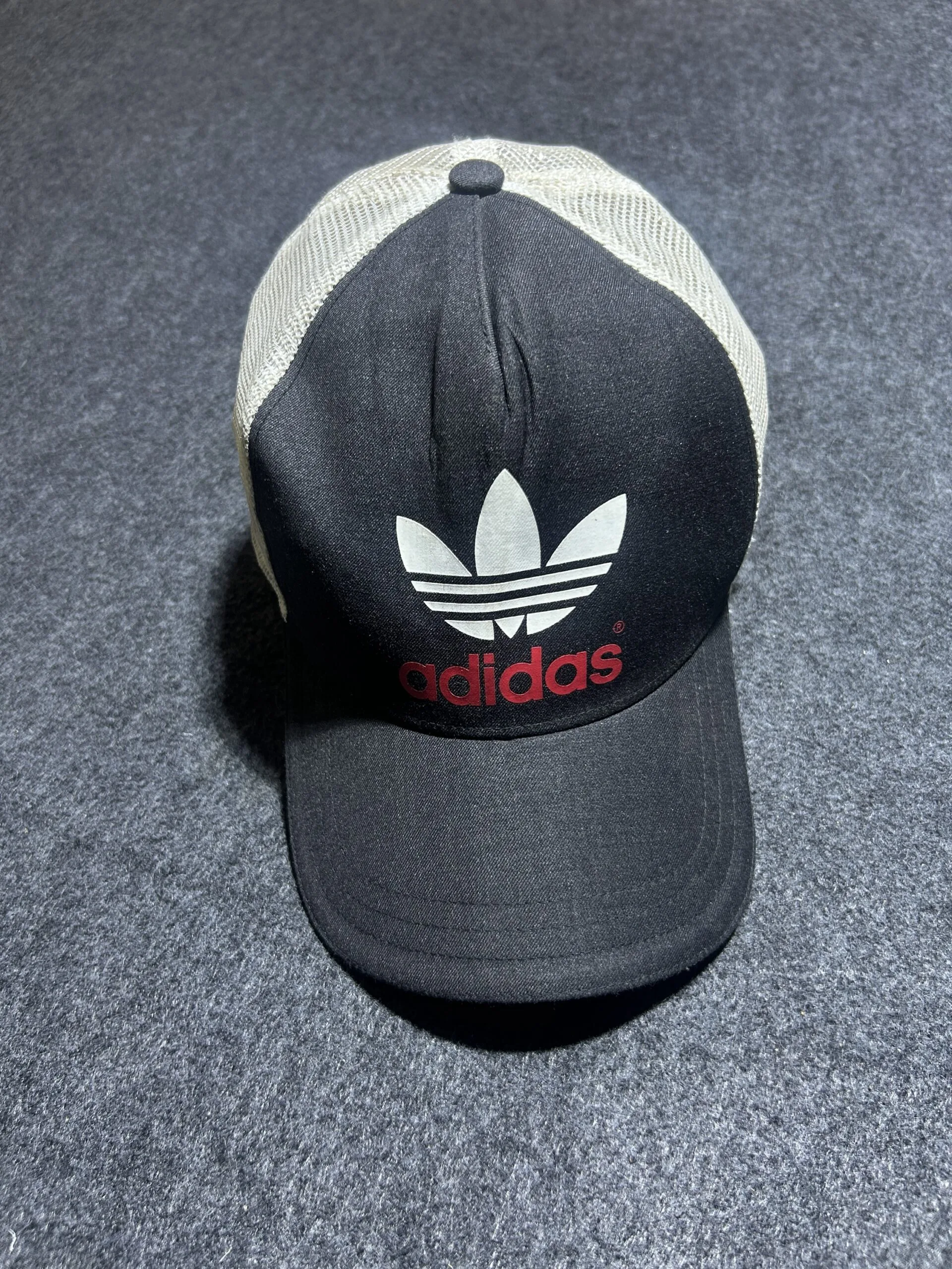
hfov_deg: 53.1
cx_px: 476
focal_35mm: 26
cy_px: 634
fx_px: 953
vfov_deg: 67.3
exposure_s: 1/50
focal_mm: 5.7
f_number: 1.5
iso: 100
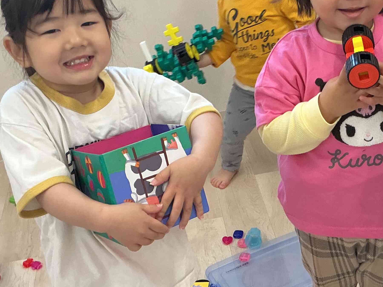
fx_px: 719
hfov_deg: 29.4
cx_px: 286
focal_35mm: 65
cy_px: 108
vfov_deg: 22.5
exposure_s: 1/120
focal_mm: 3
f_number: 1.8
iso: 64
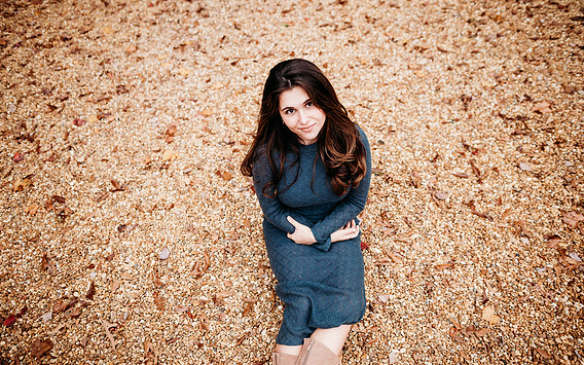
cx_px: 291
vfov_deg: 49.2
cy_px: 169
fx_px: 398
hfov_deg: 72.5
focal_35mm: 25
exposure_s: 1/500
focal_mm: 24
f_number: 2.2
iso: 100
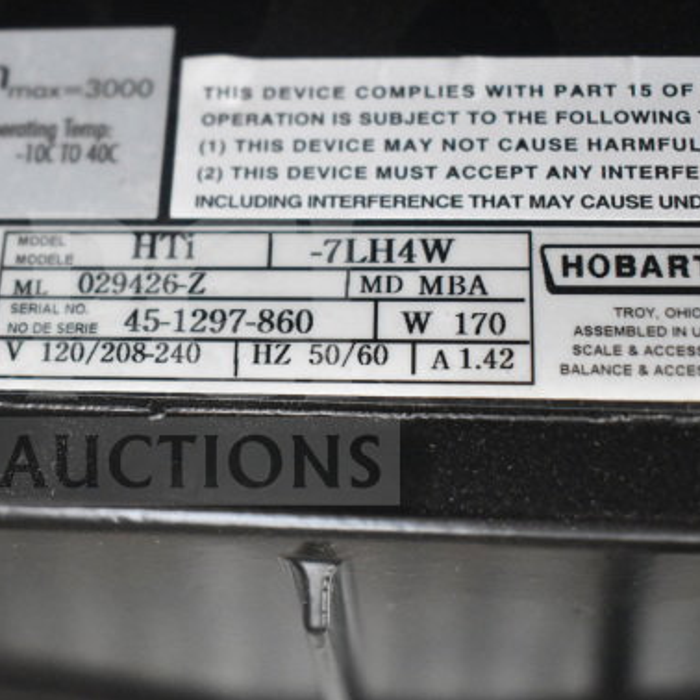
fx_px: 1601
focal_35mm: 70
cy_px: 358
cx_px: 191
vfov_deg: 24.7
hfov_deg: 24.4
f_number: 4.5
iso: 6400
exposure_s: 1/60
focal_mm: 34
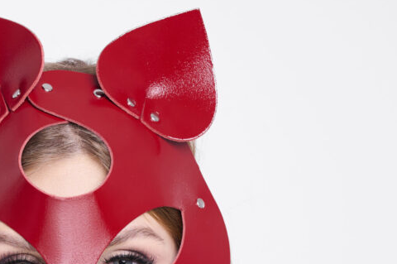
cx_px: 84
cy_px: 285
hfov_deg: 11.7
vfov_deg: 7.8
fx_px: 1928
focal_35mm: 175
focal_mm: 70
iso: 125
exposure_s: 1/160
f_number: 8
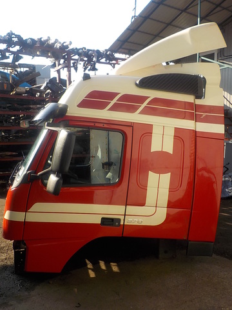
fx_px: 268
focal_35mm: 30
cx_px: 116
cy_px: 155
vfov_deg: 60.0
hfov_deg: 46.8
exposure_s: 1/400
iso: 125
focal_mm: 4.1
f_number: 3.3
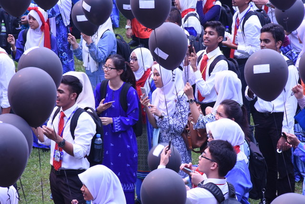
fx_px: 1475
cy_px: 102
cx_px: 152
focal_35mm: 174
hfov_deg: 11.8
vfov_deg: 7.9
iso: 400
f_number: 13
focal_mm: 116
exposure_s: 1/100
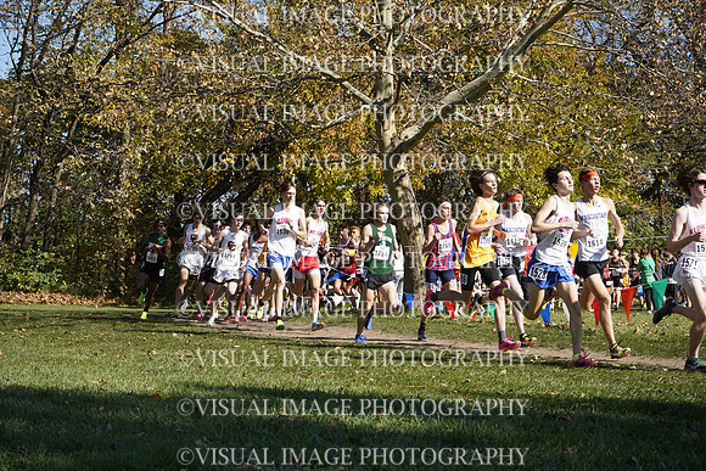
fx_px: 1373
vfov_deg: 19.5
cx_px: 353
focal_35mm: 70
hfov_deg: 28.8
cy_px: 236
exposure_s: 1/2500
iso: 1600
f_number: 8
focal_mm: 70
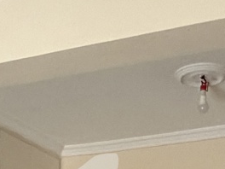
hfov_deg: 19.3
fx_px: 663
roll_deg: -1.9
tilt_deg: -1.2
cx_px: 118
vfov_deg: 12.5
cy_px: 353
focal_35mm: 102
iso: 500
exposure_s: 1/60
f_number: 2.2
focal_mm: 2.22
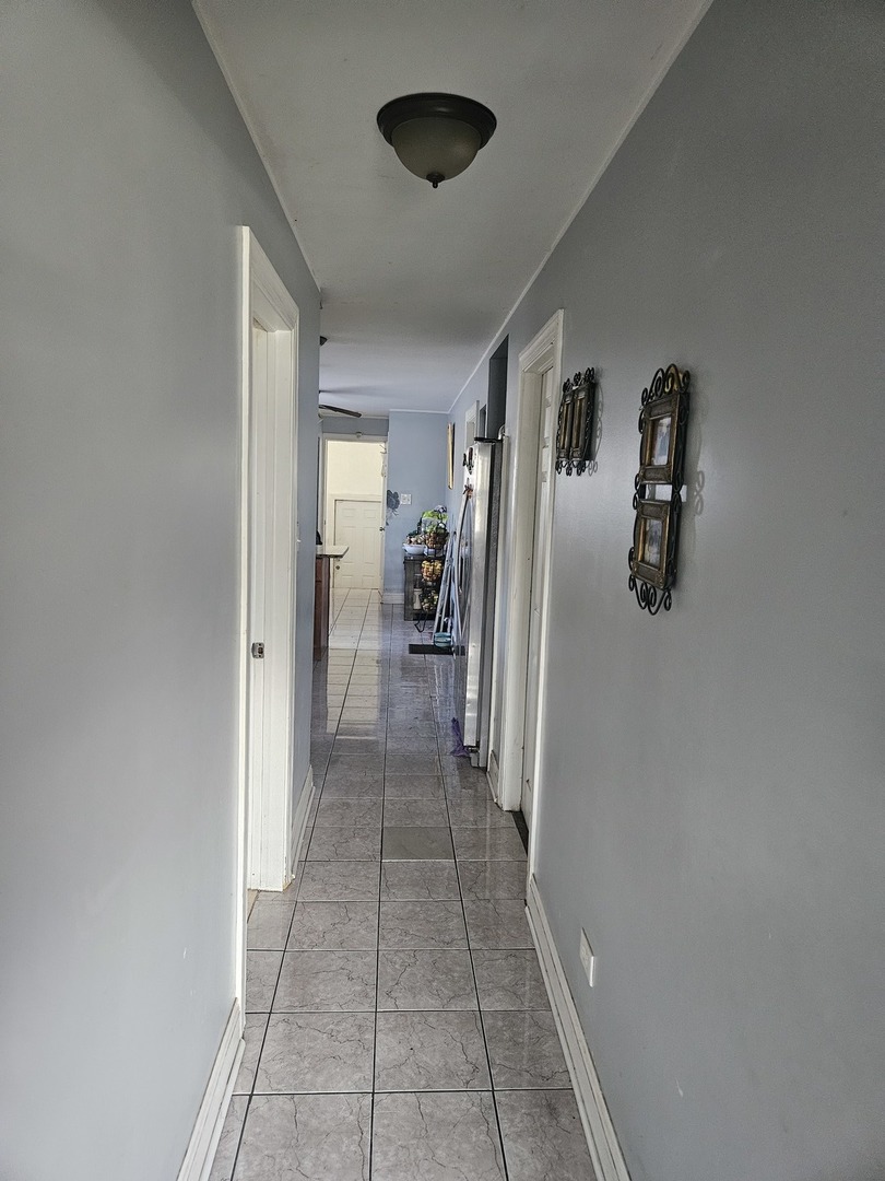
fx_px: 784
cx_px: 442
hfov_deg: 58.9
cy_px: 590
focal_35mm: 23
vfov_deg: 73.9
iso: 1000
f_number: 1.8
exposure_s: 1/120
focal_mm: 5.4
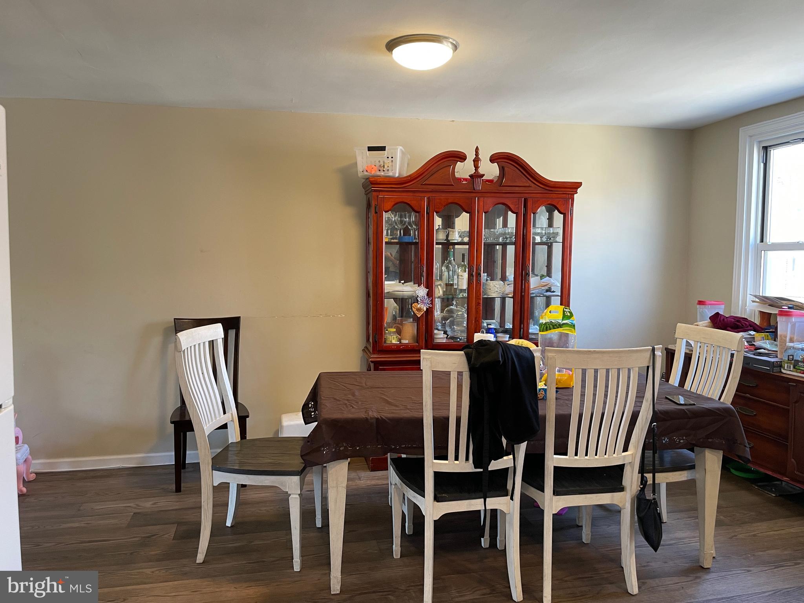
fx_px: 604
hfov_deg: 67.3
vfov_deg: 53.1
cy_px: 302
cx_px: 402
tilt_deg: -3.7
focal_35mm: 26
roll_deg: +0.0
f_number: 1.6
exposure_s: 1/60
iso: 80
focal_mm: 4.2
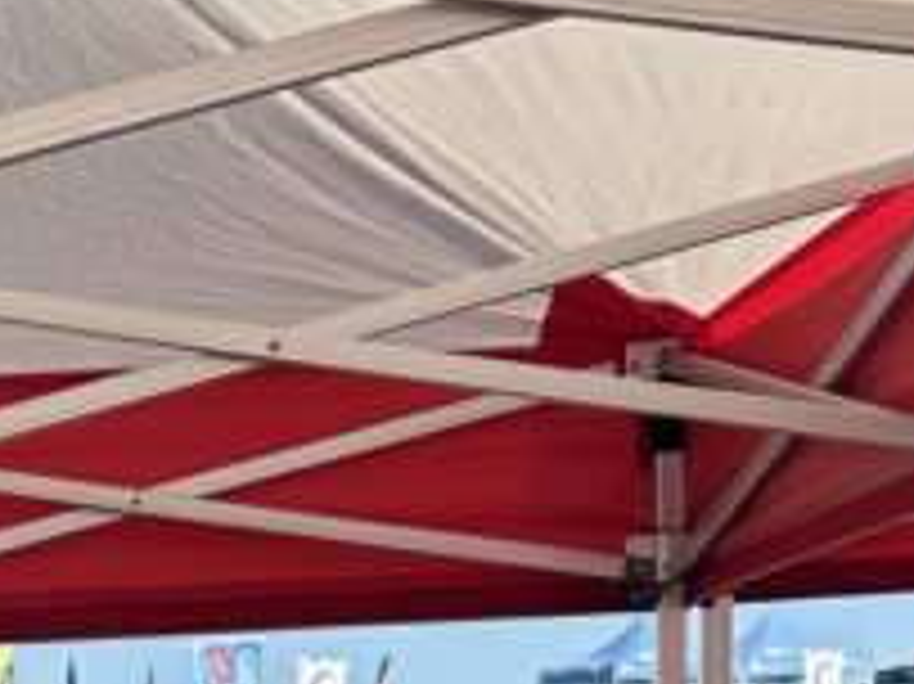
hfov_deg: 12.3
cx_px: -419
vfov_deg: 8.8
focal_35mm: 154
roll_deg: +3.2
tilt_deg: -8.8
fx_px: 4064
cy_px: 1593
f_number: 1.5
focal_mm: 5.7
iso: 50
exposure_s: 1/1724
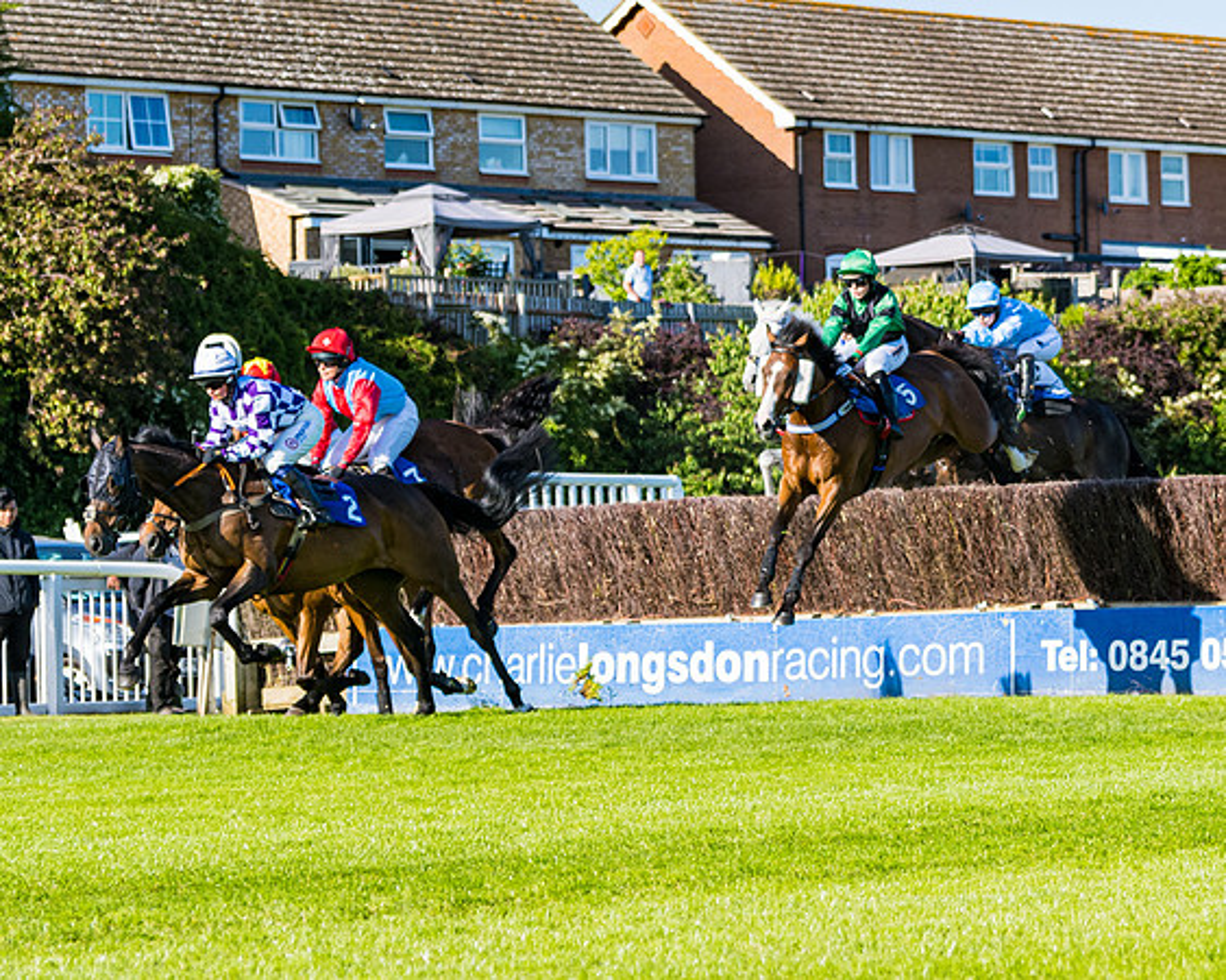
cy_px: 598
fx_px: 5995
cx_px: 818
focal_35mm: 165
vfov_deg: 9.3
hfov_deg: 11.7
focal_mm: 70
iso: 200
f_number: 4
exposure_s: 1/1600
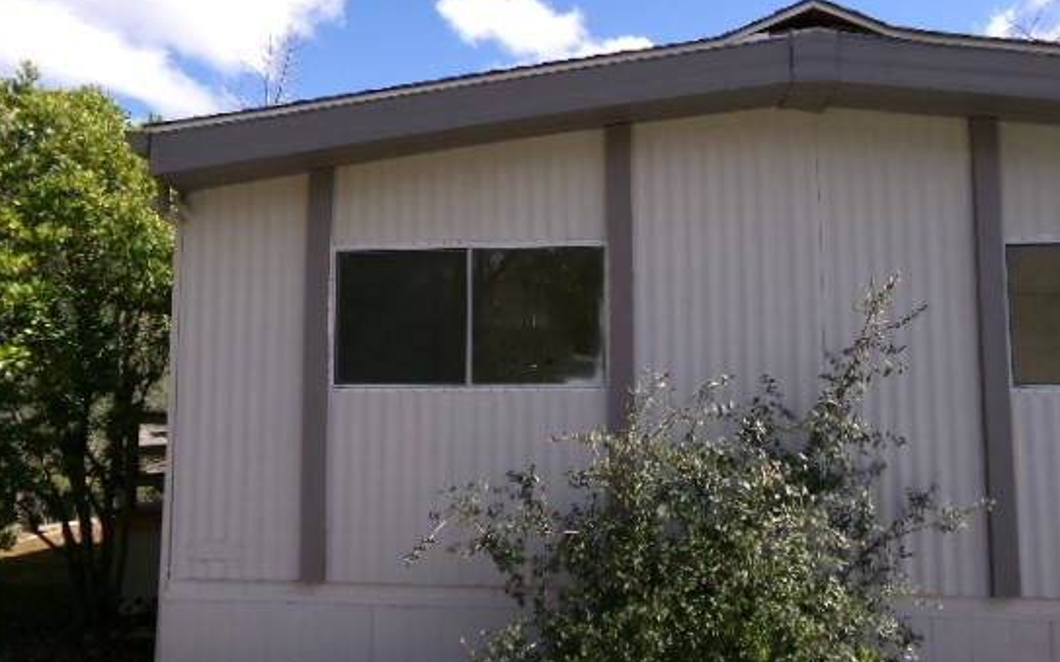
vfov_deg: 41.8
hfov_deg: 62.9
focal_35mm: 30
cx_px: 537
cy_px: 330
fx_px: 866
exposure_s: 1/550
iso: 100
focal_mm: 4.3
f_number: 3.7
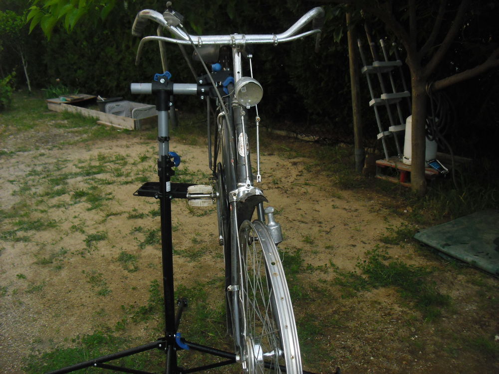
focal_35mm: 36
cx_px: 250
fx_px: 519
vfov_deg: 39.7
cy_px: 187
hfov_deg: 51.4
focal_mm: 6.3
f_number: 3.1
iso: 200
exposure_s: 1/60
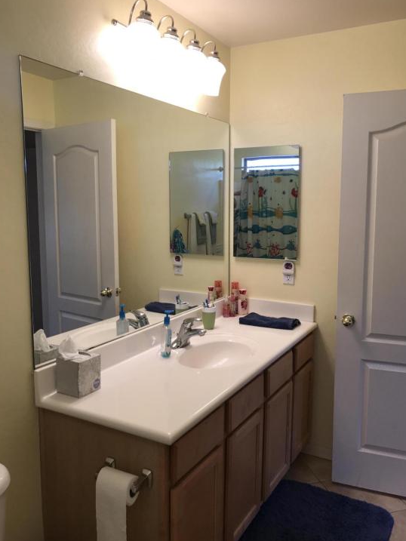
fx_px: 469
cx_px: 211
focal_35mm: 30
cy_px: 262
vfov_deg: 59.9
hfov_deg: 46.8
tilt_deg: -9.0
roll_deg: -0.5
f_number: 1.8
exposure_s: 1/60
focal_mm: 3.99
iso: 32
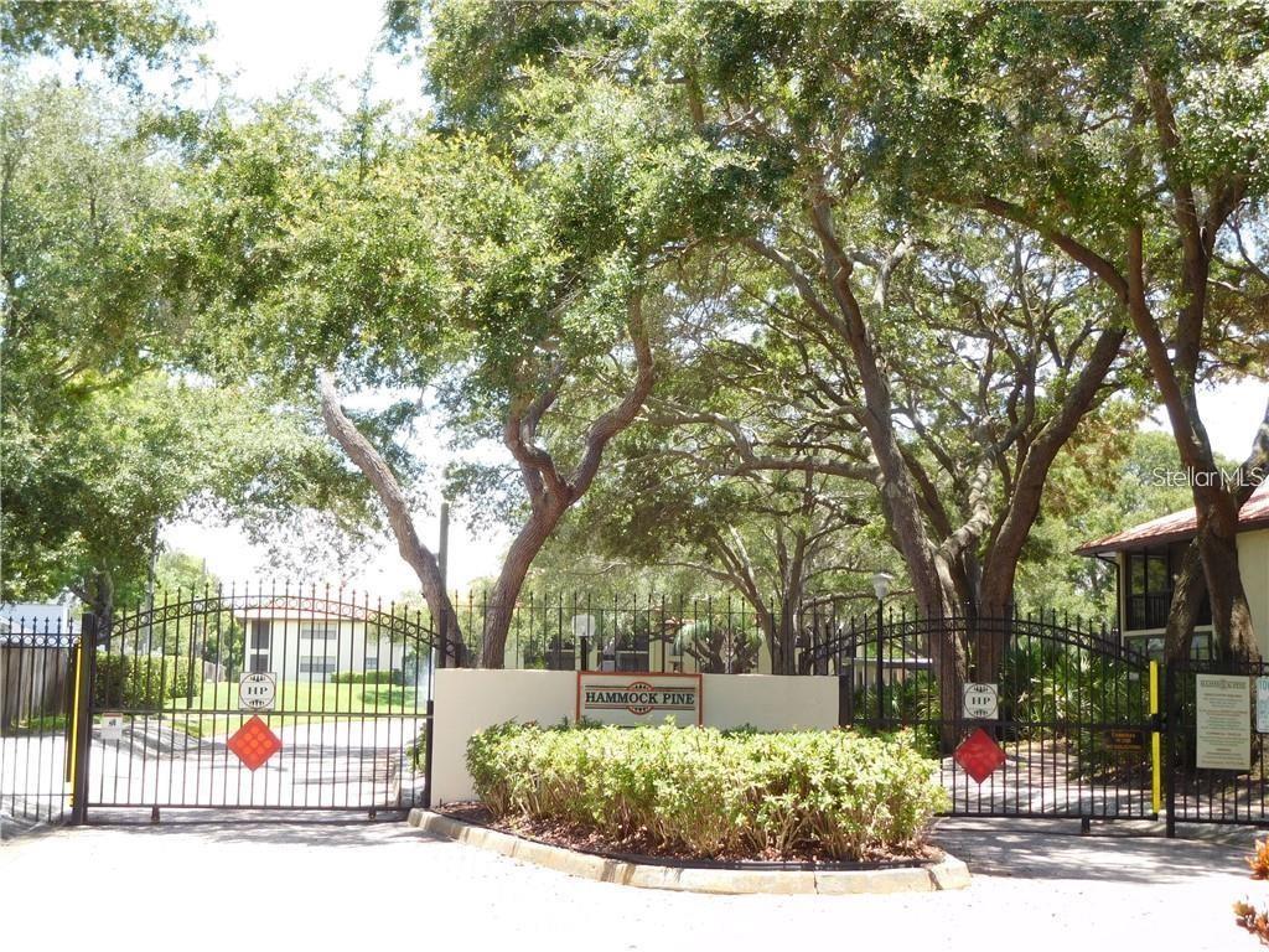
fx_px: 1833
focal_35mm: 50
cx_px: 634
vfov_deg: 29.1
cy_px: 476
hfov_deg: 38.2
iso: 125
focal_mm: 8.9
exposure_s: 1/160
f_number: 4.1
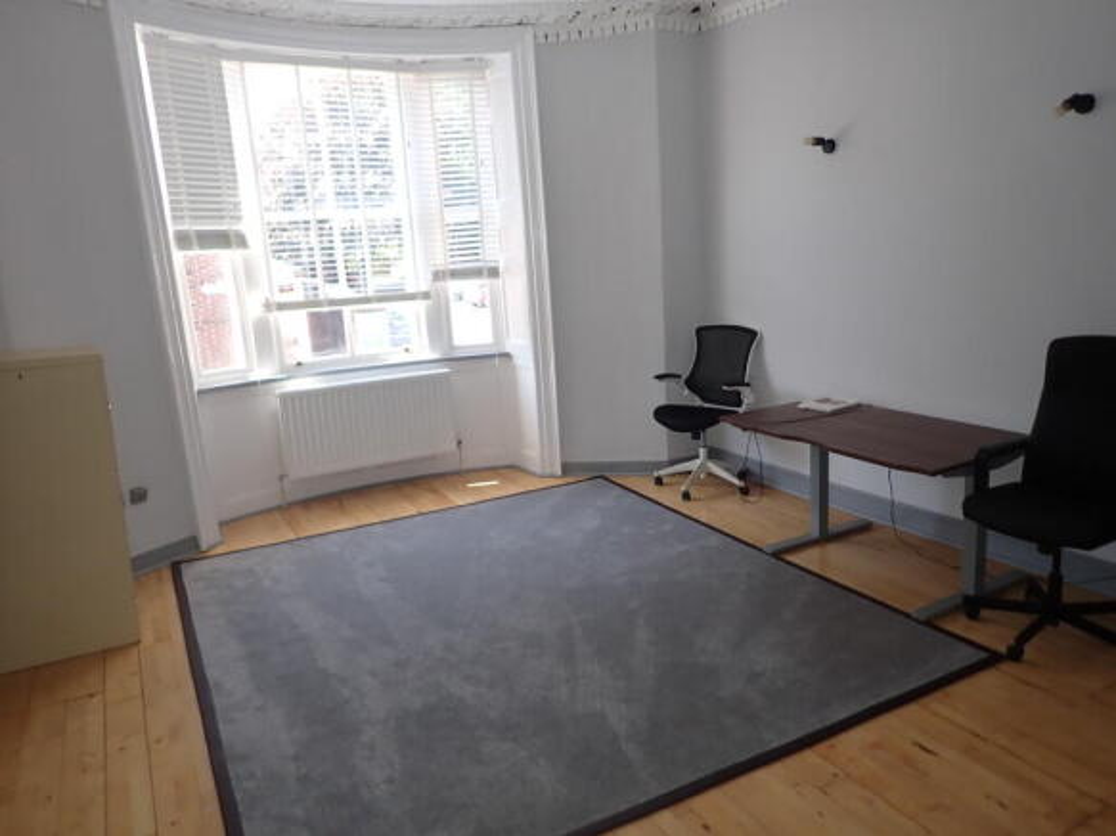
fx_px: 806
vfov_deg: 54.9
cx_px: 558
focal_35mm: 25
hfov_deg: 69.4
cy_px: 418
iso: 100
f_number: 2
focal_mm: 4.5
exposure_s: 1/100
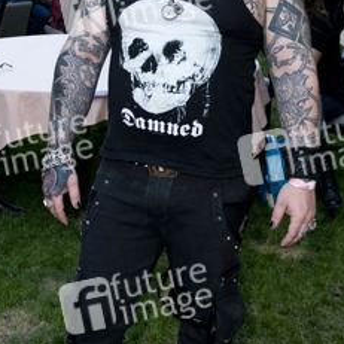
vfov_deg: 29.9
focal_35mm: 56
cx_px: 179
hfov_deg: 30.6
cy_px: 76
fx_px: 630
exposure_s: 1/400
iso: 400
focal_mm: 38
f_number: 4
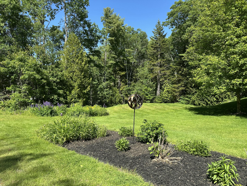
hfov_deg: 71.6
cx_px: 124
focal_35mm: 24
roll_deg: +0.1
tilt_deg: +1.9
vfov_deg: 56.8
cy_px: 93
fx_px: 171
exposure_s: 1/2028
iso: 80
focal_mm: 6.86
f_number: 1.78
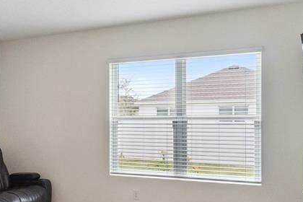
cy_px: 118
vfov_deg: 33.2
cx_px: 88
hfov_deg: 47.0
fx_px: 338
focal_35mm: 40
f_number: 11
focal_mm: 11
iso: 1600
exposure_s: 1/200
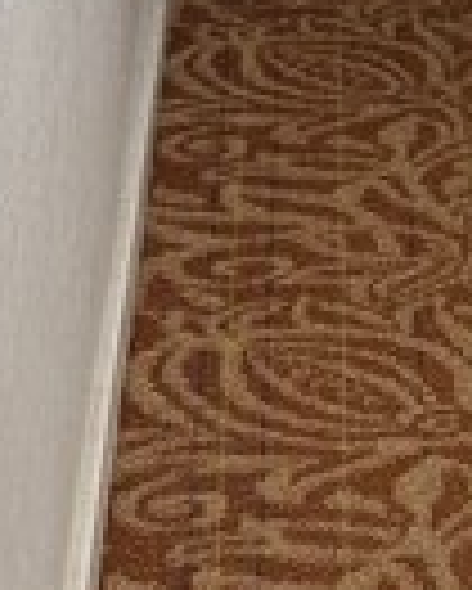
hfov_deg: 7.9
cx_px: 1052
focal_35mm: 183
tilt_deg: -8.8
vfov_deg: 9.8
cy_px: -567
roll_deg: +0.6
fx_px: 3192
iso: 100
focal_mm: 6.76
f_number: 1.78
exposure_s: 1/121
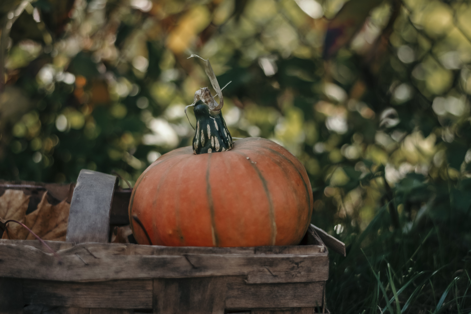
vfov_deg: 18.2
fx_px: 981
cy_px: 157
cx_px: 236
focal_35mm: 75
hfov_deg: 27.0
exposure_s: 1/4000
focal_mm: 50
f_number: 1.8
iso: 220
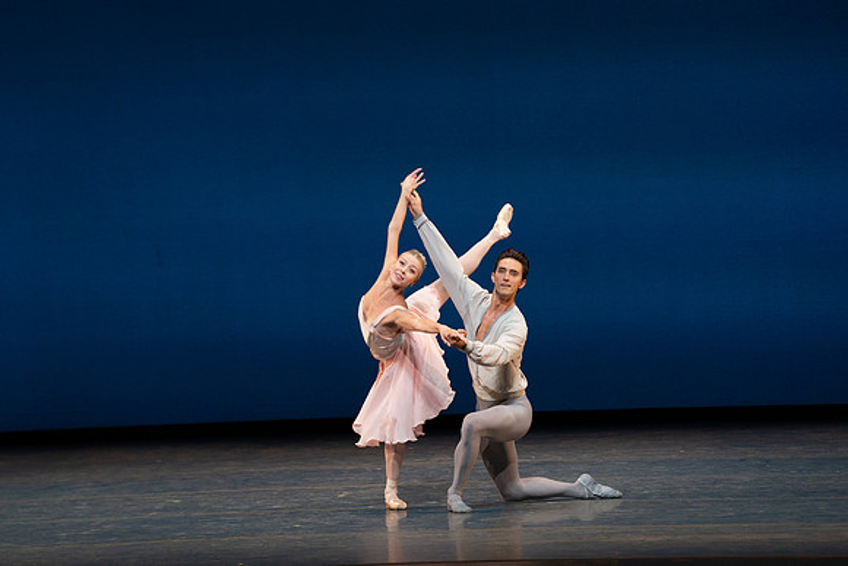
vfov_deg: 6.9
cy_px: 283
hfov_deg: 10.3
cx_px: 424
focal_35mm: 200
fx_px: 4712
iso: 3200
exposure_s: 1/500
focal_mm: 200
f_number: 7.1
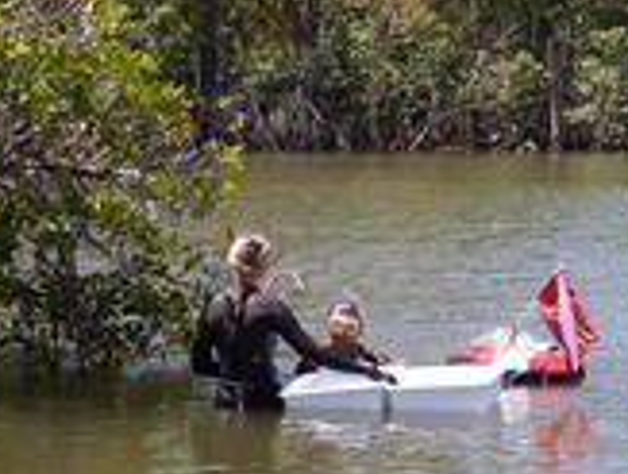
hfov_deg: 12.0
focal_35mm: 164
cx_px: 466
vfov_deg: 9.1
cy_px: 297
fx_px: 2982
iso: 125
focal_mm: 12
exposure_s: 1/400
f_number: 4.5
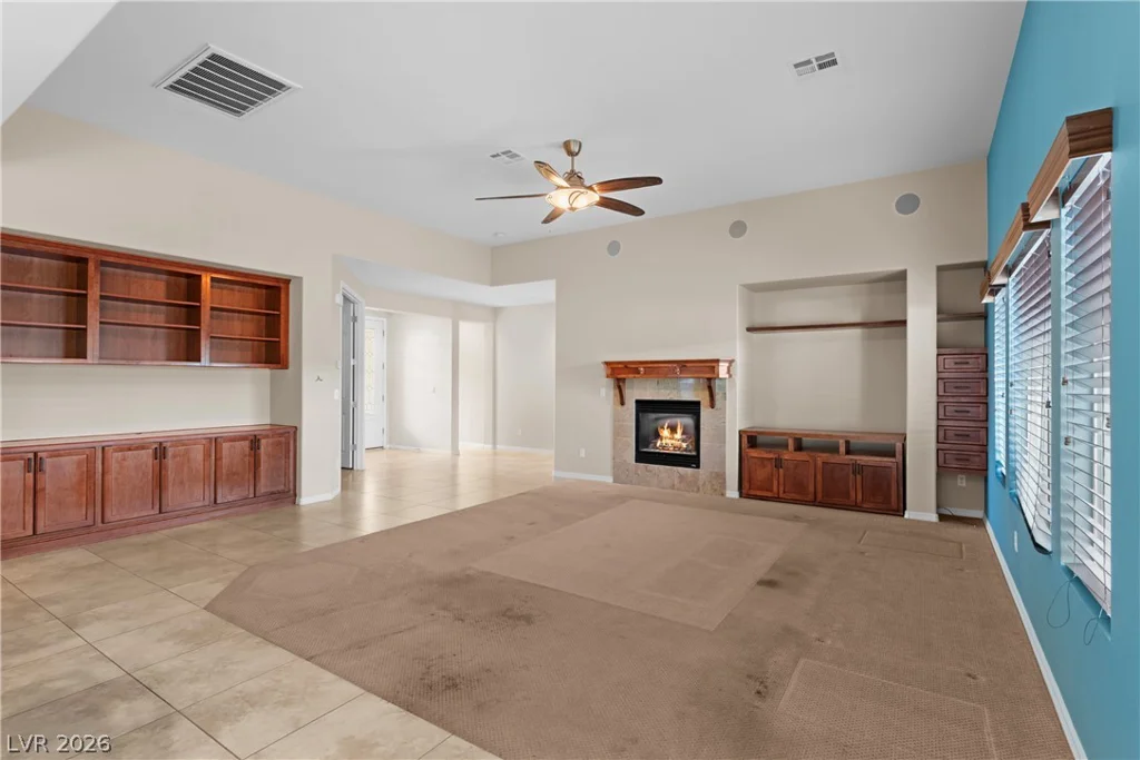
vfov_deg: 70.5
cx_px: 570
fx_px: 538
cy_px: 380
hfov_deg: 93.3
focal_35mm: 17
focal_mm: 17
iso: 400
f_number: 8
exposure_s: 1/3
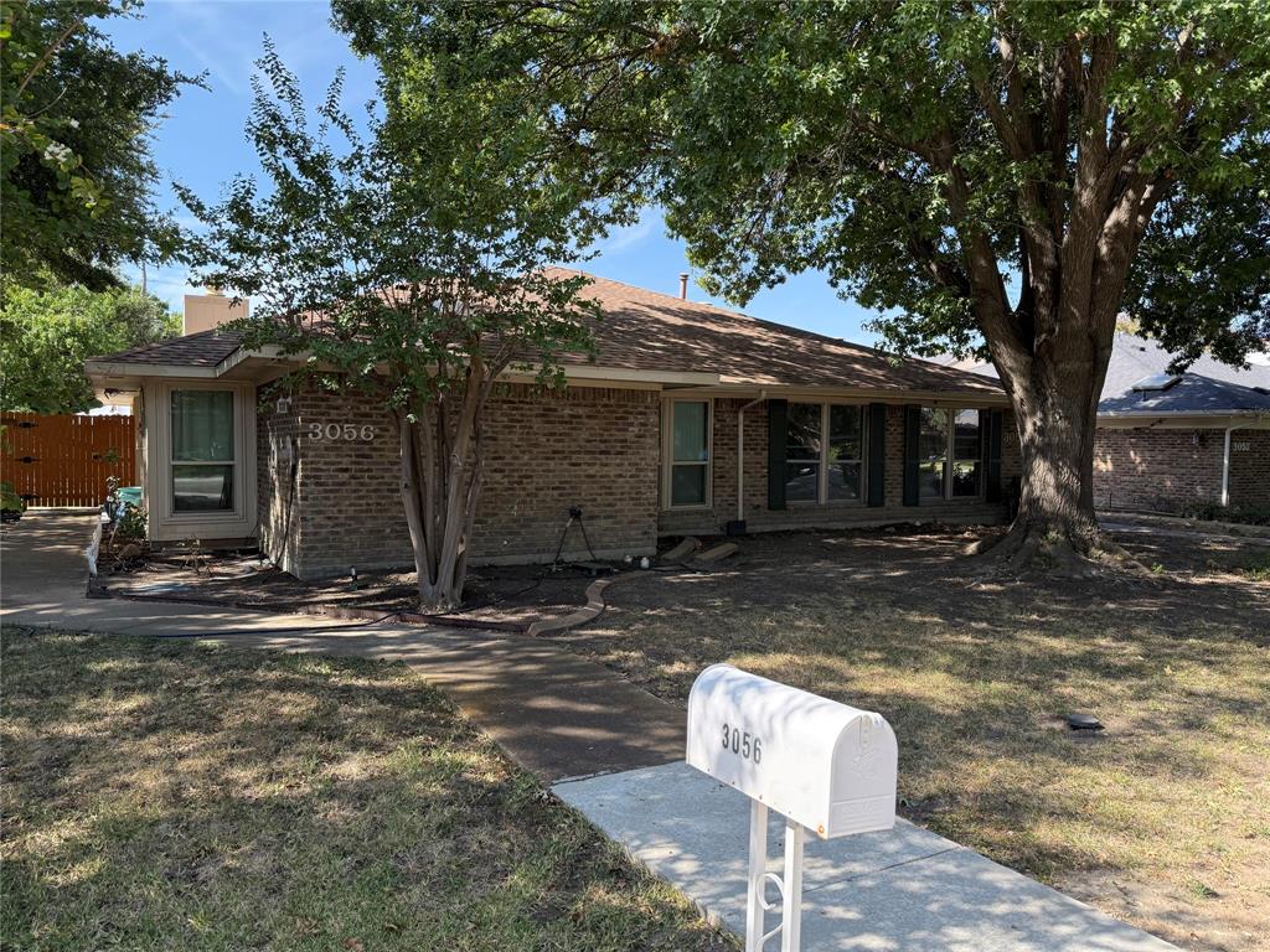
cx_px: 635
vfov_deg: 56.8
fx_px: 881
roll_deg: -0.1
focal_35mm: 24
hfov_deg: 71.6
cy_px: 476
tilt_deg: +0.0
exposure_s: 1/1032
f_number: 1.78
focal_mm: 6.76
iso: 100
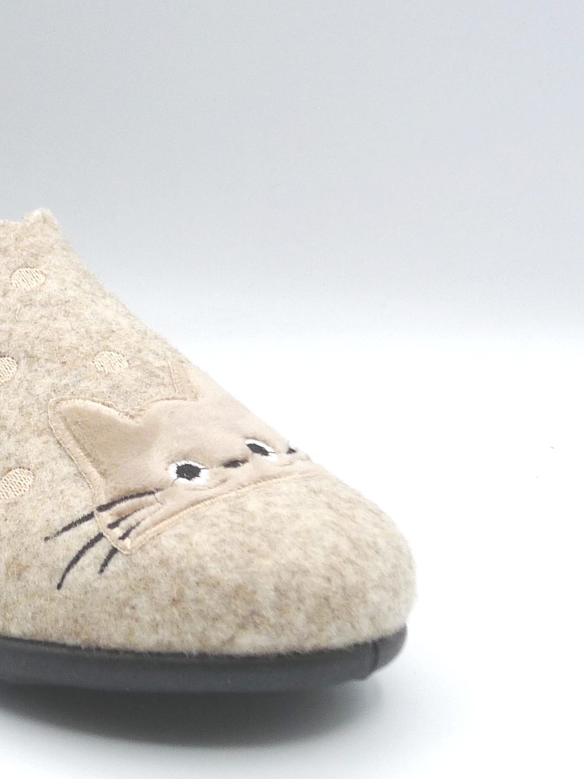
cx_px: 57
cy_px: 384
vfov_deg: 29.8
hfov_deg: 22.0
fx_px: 1463
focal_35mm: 65
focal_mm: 4.8
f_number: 5.6
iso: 100
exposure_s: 1/200
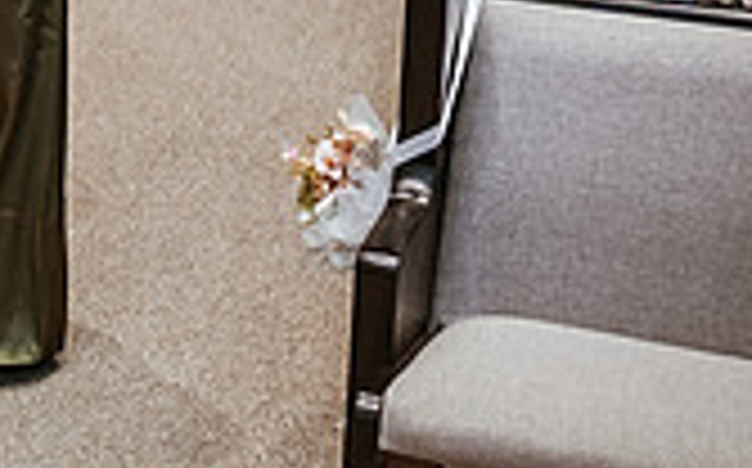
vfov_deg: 10.0
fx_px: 2539
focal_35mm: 124
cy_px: -335
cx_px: -500
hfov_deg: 15.1
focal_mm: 35
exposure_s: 1/500
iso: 1250
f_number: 1.8
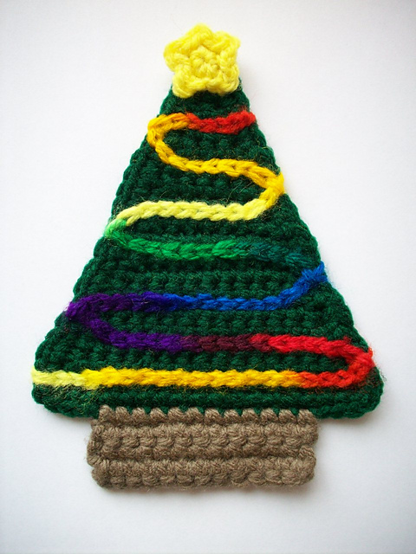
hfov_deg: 38.7
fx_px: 593
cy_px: 277
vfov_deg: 50.1
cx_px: 208
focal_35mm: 37
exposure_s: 1/64
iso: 89
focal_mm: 6.2
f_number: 2.8
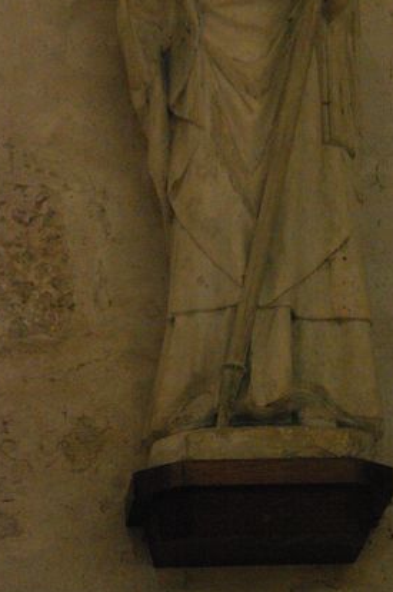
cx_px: 268
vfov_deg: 10.4
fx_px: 3250
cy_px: 100
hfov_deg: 6.9
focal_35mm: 198
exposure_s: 1/60
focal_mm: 78
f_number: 5.6
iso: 3200
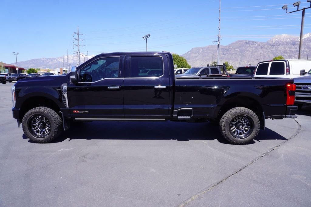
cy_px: 104
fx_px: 207
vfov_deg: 53.2
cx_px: 156
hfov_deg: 73.7
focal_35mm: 24
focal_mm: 16
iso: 100
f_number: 9
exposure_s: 1/125
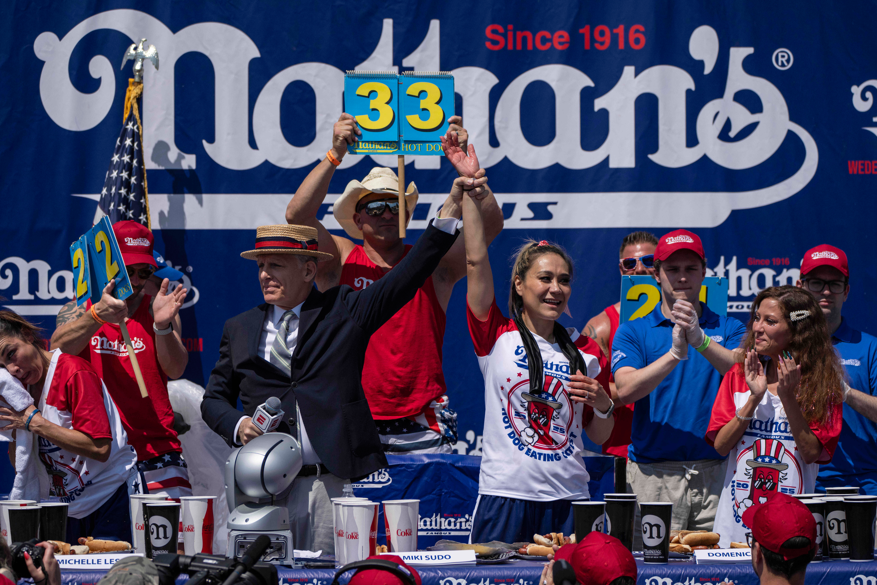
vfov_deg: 9.3
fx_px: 3605
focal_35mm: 148
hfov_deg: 13.9
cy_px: 292
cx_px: 438
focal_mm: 148
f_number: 5.6
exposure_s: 1/4000
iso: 160
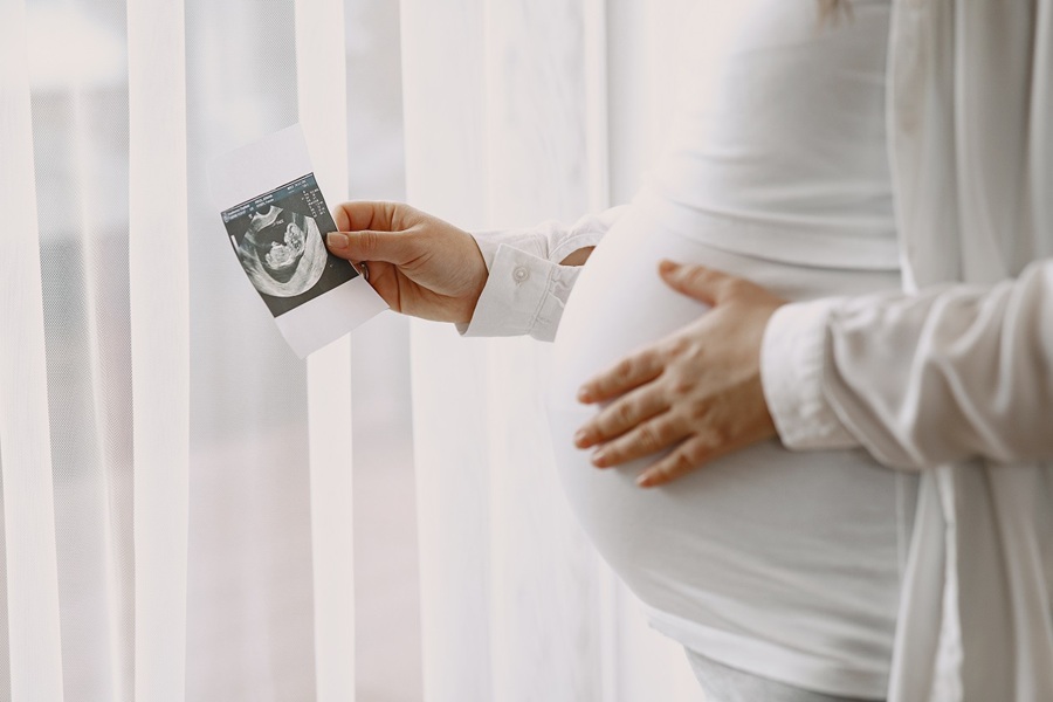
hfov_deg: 23.9
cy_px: 351
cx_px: 526
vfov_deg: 16.1
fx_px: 2486
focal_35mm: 85
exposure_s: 1/320
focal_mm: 85
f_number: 2.8
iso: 320
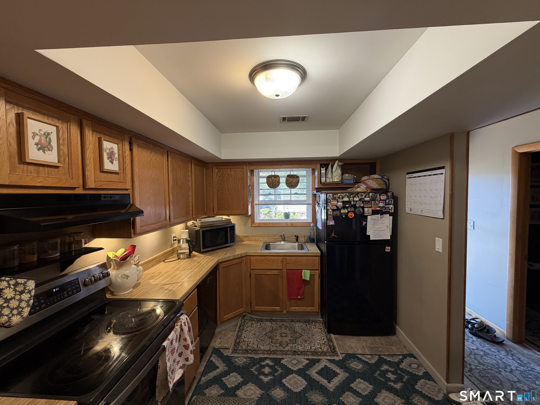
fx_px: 218
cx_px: 270
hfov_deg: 102.1
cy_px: 202
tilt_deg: -1.5
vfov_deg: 85.7
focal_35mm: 14
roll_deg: +1.1
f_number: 2.2
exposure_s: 1/60
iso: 200
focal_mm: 2.22
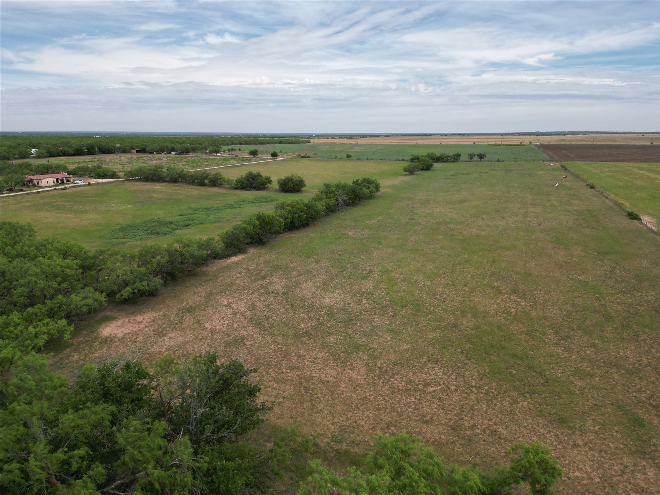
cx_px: 330
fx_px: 458
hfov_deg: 71.6
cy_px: 248
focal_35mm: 24
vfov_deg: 56.8
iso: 120
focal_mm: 6.72
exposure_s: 1/3000
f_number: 1.7
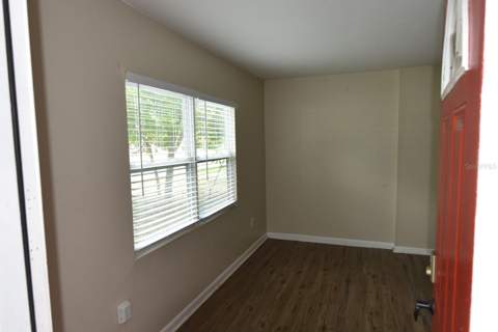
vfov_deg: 67.4
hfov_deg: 90.0
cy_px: 166
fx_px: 249
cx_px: 249
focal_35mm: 18
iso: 800
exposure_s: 1/125
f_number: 5.6
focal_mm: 18
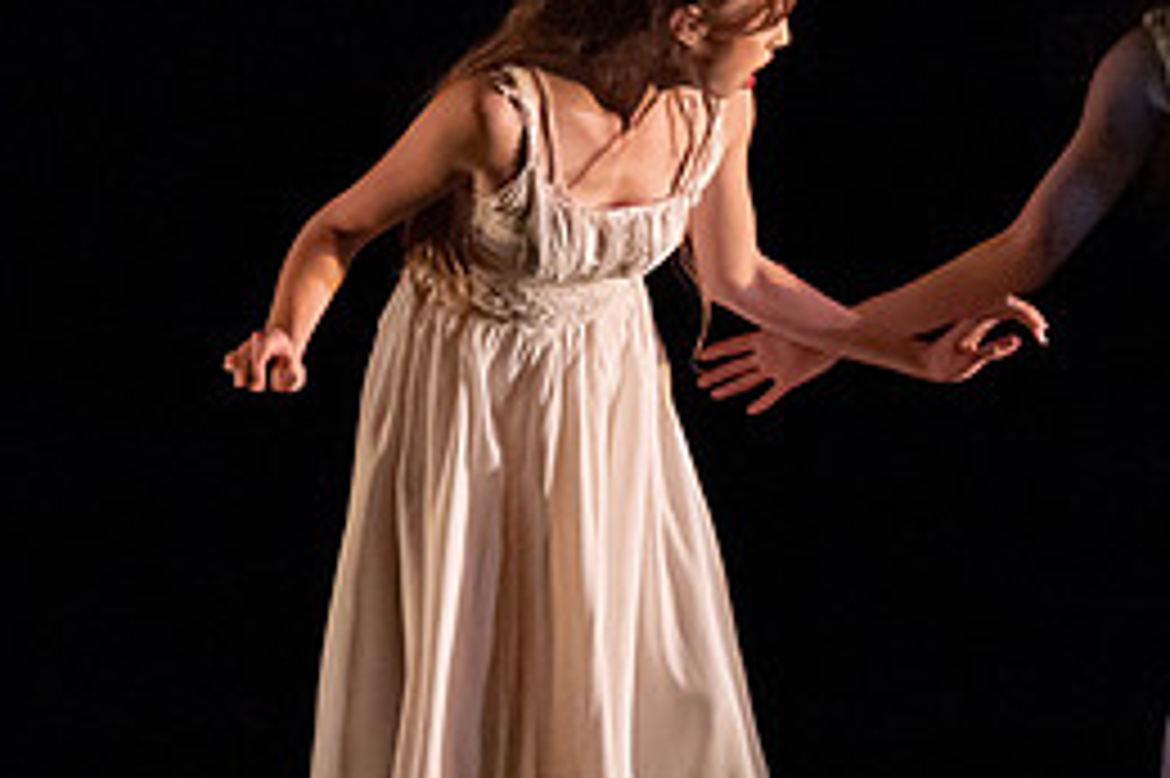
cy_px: 271
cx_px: 581
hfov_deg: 2.0
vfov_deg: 1.3
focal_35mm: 1037
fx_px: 33680
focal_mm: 400
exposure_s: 1/320
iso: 6400
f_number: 5.6
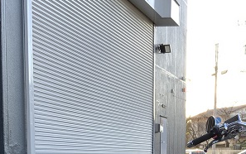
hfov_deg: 27.9
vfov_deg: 16.8
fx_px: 490
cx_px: 181
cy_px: 206
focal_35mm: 73
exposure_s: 1/187
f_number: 1.8
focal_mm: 3
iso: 16
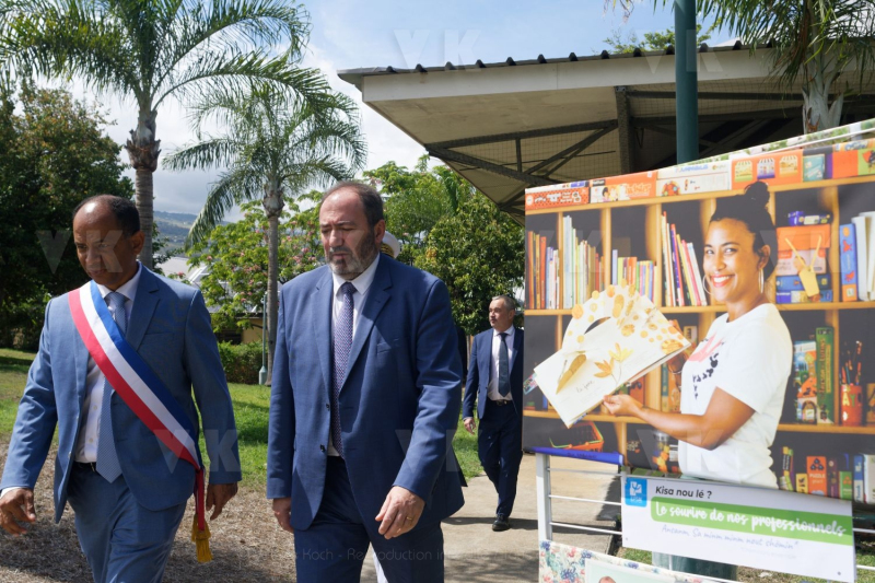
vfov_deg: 36.9
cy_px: 292
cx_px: 438
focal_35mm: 36
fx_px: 875
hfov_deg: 53.1
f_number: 8
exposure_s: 1/640
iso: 125
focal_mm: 24
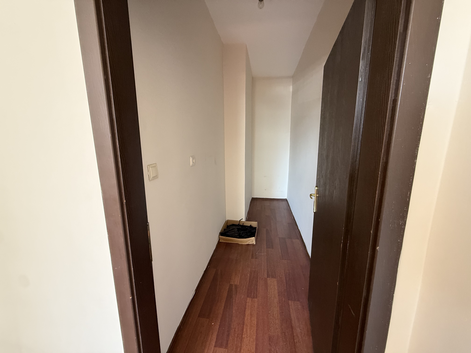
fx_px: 190
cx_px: 236
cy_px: 176
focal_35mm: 14
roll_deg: -0.4
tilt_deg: -9.3
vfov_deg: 85.7
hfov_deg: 102.1
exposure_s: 1/62
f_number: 2.2
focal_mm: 2.22
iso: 400
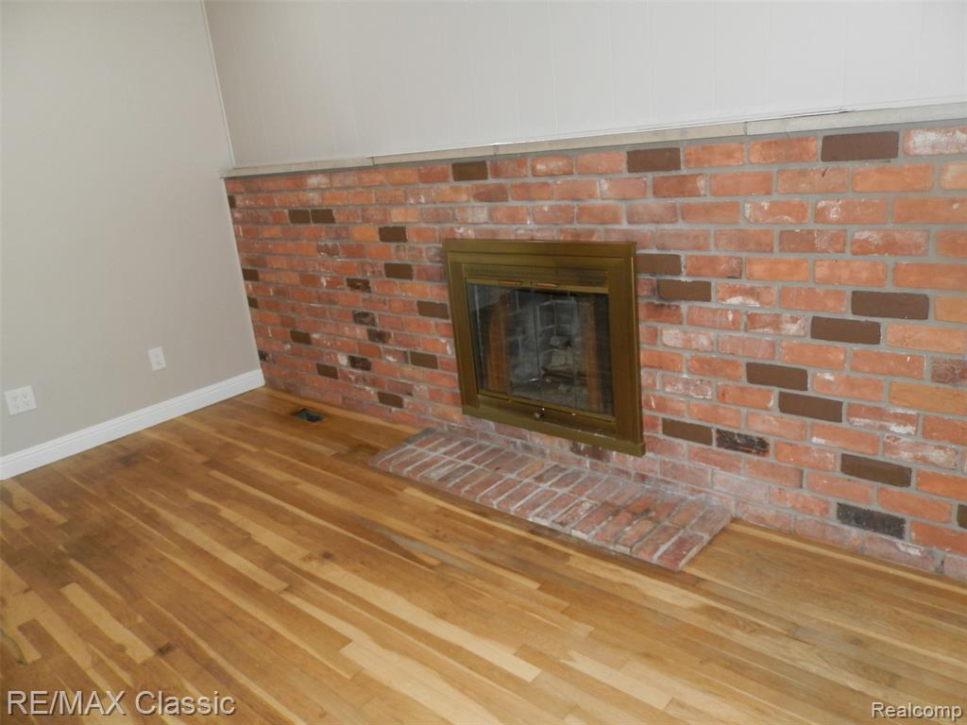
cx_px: 484
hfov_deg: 69.4
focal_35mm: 25
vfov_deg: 54.9
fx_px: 698
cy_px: 362
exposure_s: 1/30
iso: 125
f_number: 3.1
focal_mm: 4.5
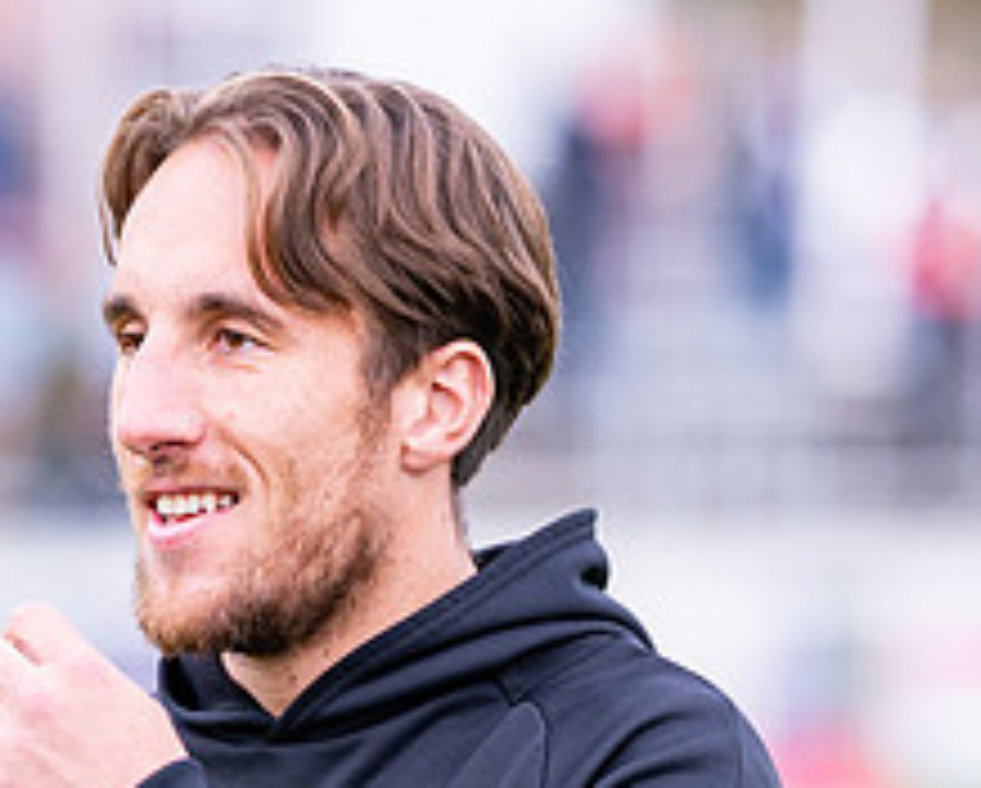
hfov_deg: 3.1
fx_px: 17851
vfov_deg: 2.5
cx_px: 192
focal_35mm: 614
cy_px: 833
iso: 500
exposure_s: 1/2000
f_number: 2
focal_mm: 135
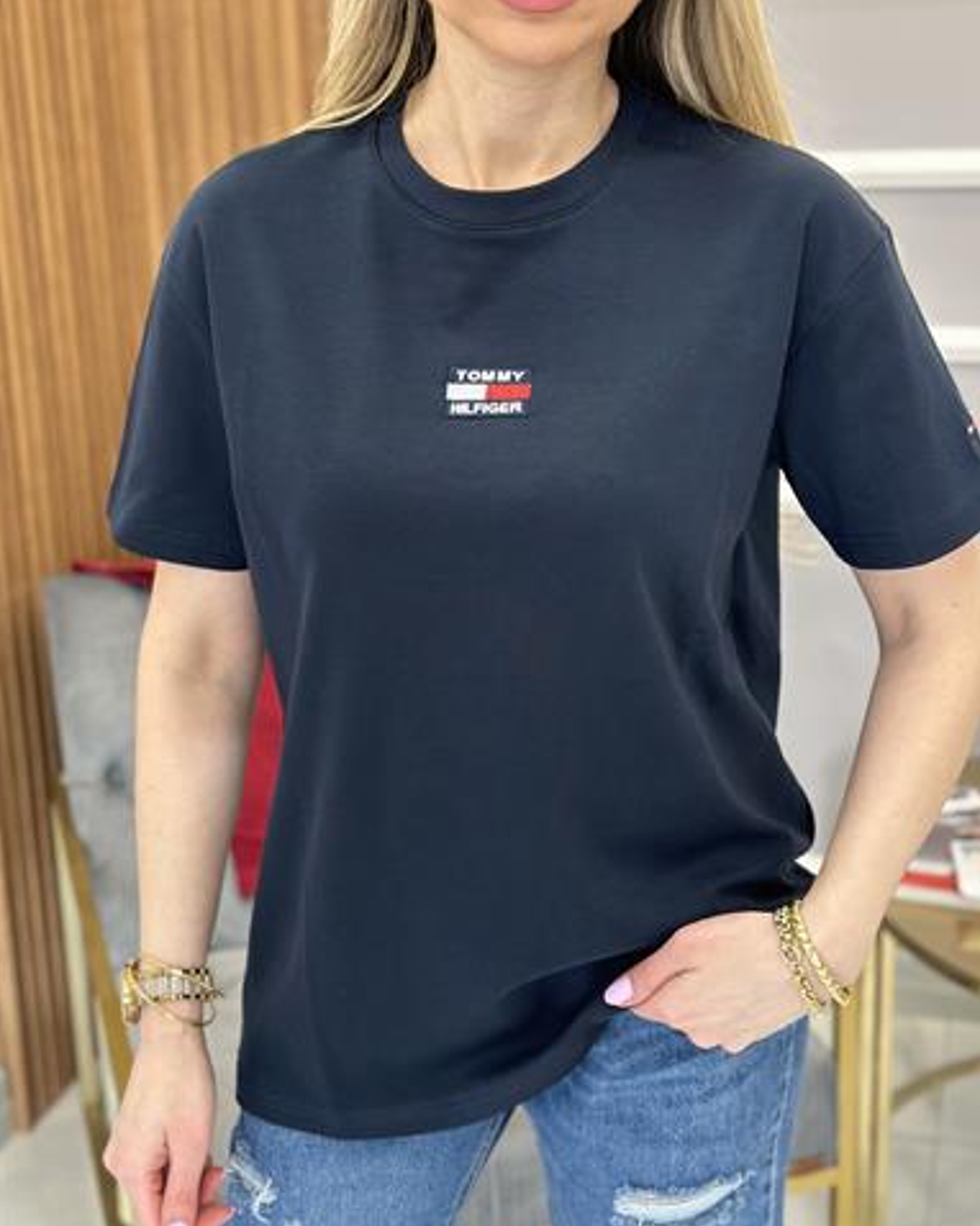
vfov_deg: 36.7
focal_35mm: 51
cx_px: 498
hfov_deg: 29.7
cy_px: 603
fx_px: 1850
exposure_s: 1/100
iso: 160
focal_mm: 6.86
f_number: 1.78
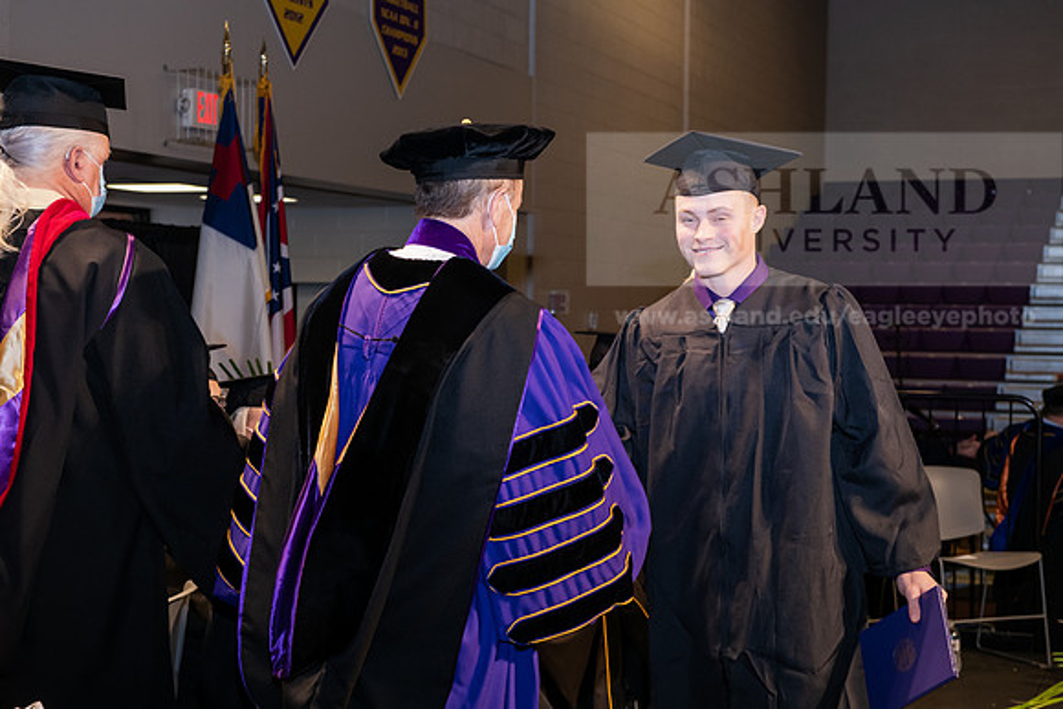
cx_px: 532
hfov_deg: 32.4
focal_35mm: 62
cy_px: 354
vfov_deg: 21.9
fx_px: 1831
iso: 1600
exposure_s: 1/200
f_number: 6.3
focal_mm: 62
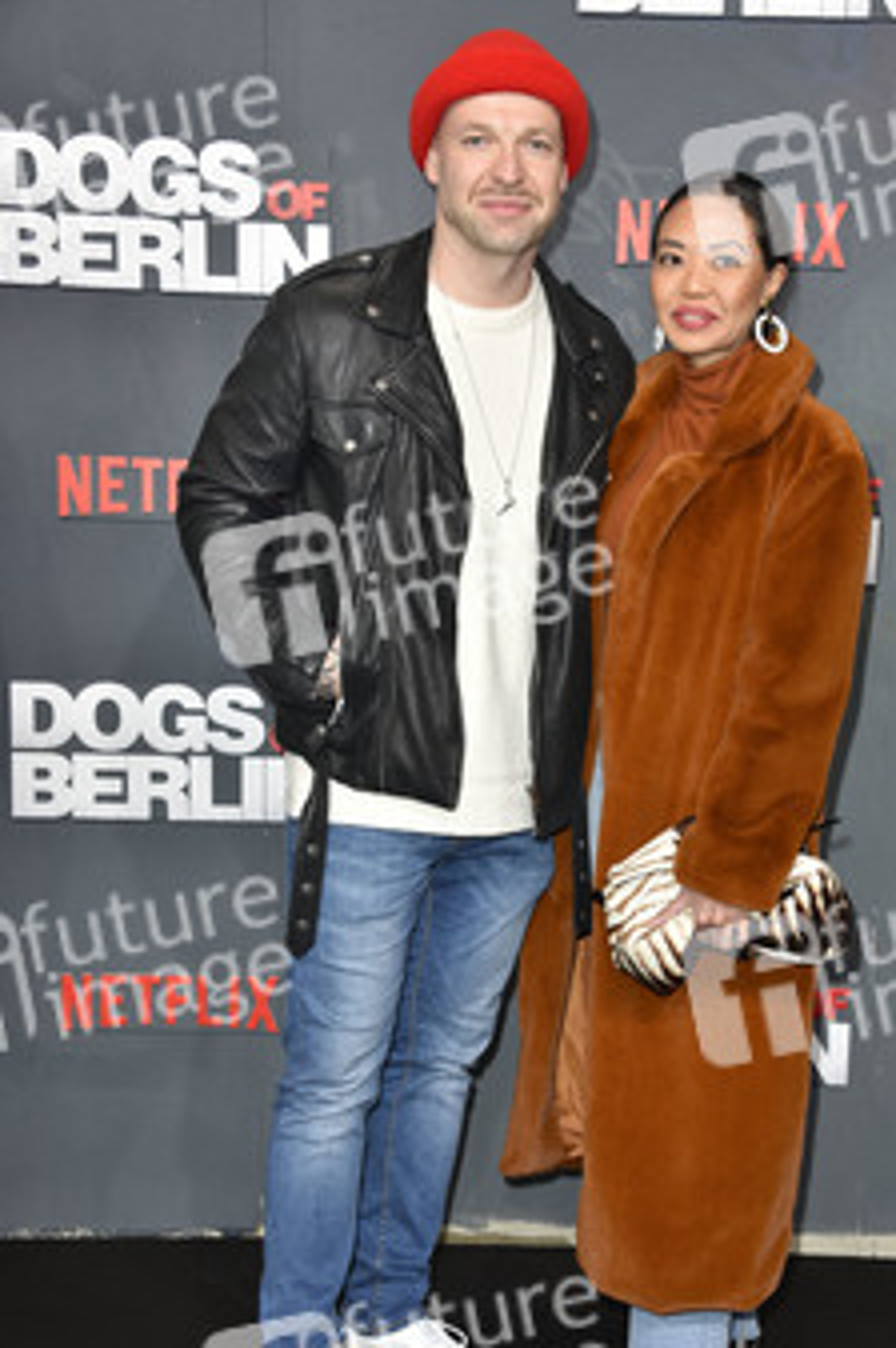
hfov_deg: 23.7
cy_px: 772
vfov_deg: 35.0
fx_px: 2132
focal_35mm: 57
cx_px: 524
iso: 250
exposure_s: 1/200
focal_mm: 48
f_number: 5.6
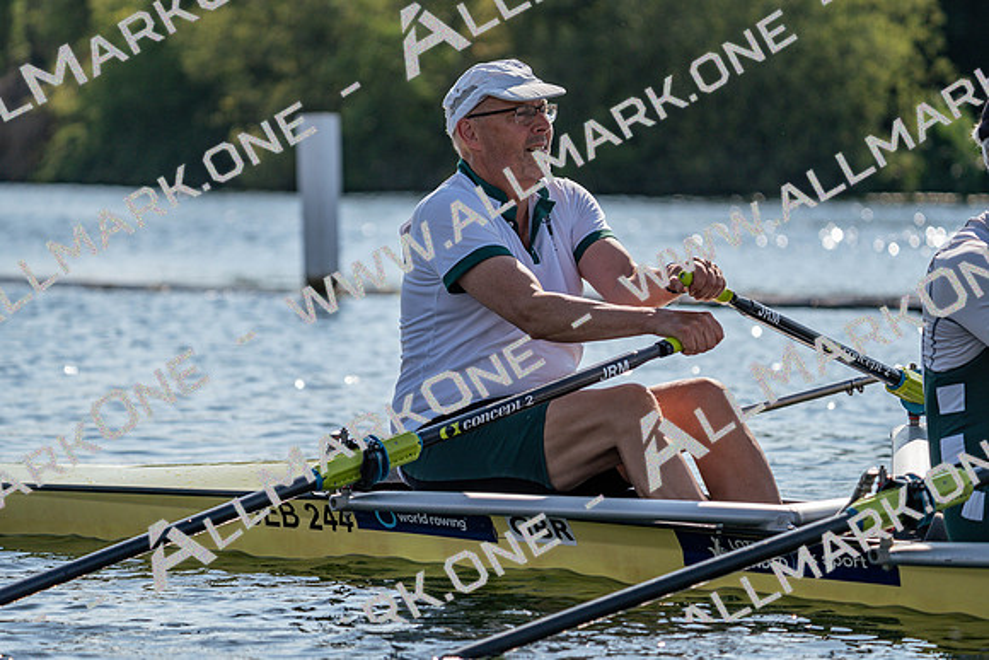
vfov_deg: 6.5
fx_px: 5798
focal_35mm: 211
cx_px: 494
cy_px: 330
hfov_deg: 9.8
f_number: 5.6
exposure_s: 1/1600
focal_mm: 211
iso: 160
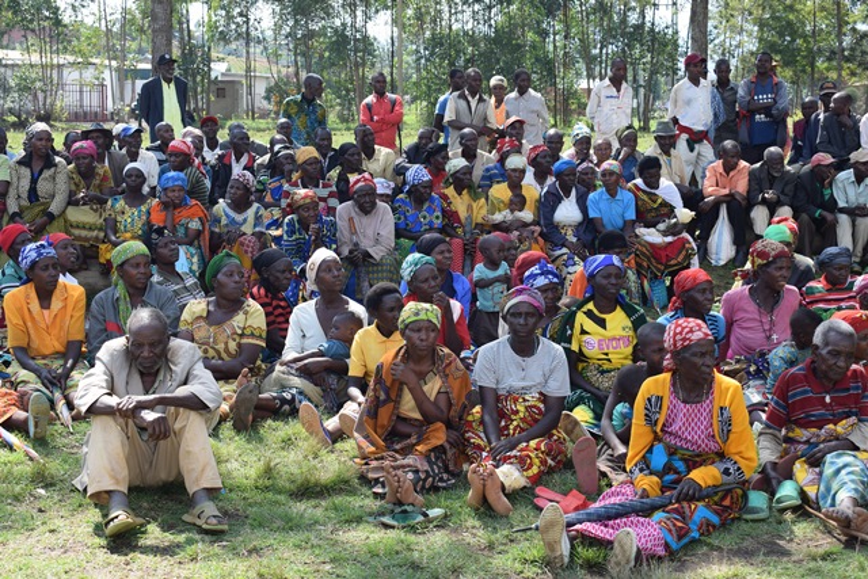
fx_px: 1447
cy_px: 290
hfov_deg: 33.4
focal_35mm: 60
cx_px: 434
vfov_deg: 22.6
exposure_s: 1/250
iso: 280
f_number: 8
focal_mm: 40
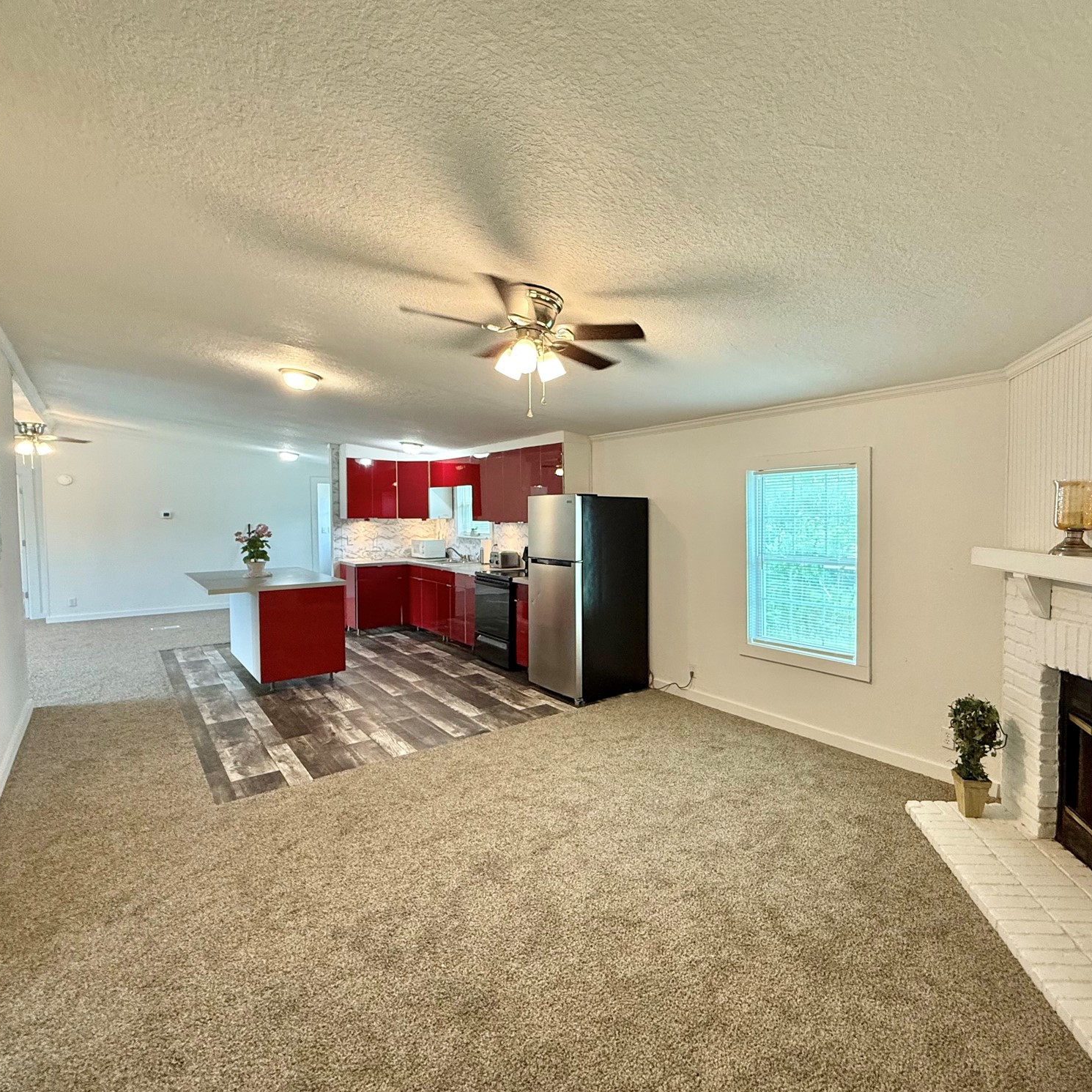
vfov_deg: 84.0
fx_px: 607
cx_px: 669
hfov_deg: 82.7
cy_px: 538
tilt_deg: -2.2
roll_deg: -0.5
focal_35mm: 17
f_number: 2.2
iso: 200
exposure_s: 1/60
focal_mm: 2.22
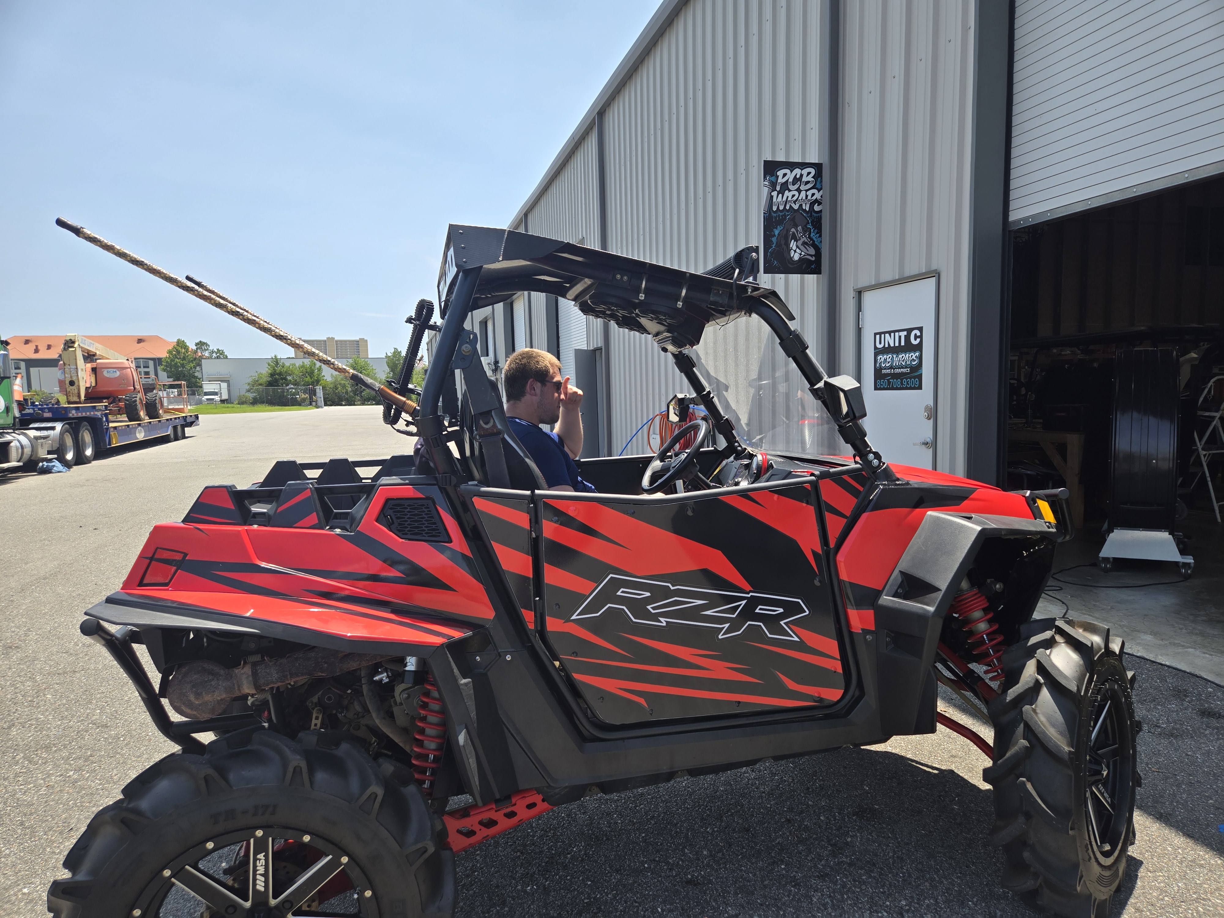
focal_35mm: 23
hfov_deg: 73.9
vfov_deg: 58.9
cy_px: 459
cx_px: 612
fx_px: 813
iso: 25
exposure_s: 1/1058
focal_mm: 5.4
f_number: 1.8
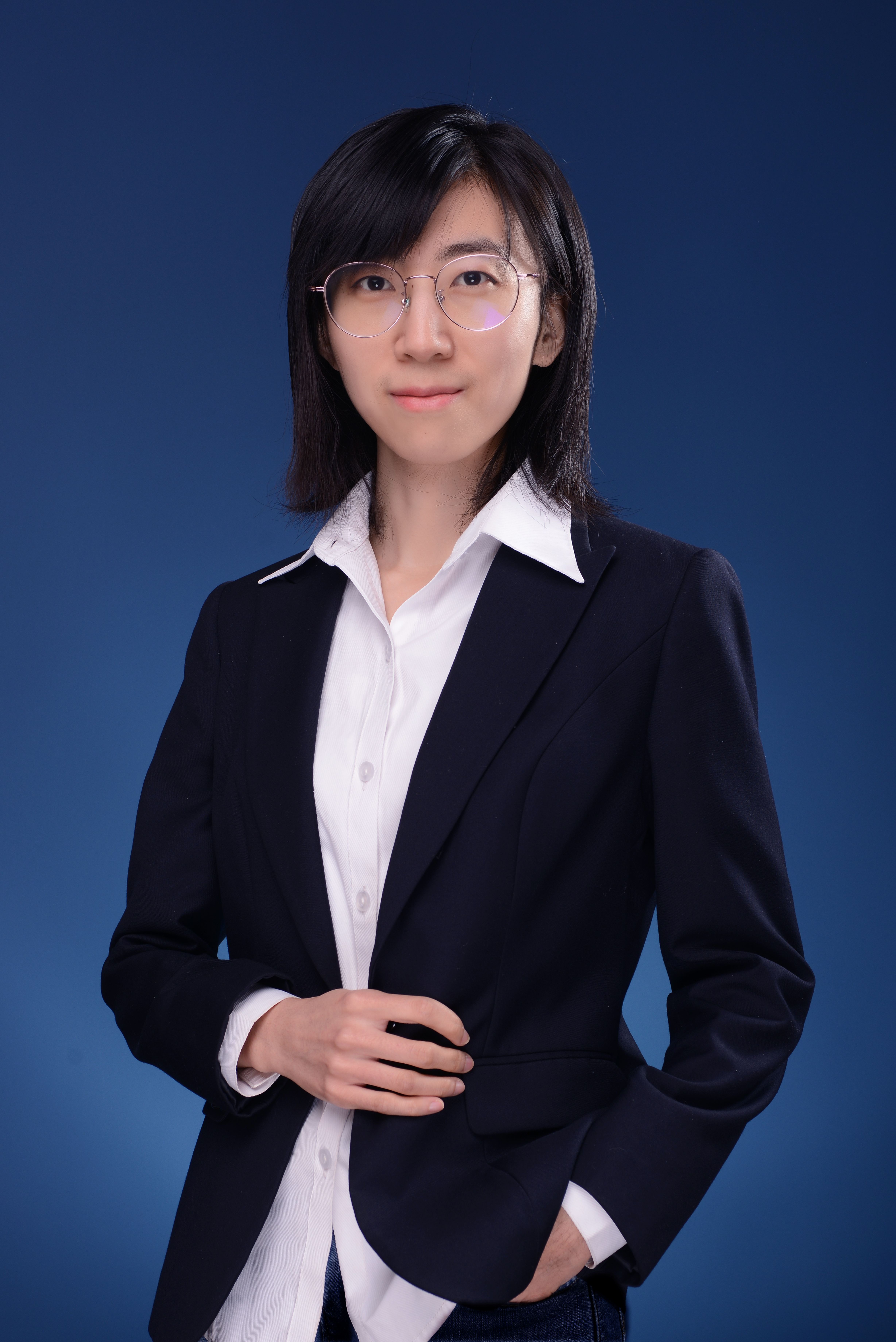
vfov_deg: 38.2
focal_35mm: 52
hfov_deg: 26.0
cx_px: 448
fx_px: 1940
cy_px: 671
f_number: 7.1
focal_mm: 52
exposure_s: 1/160
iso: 160
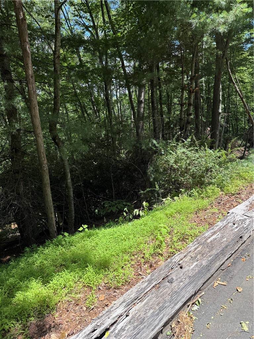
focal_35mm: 24
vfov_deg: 71.6
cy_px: 170
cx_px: 127
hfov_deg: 56.8
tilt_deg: -11.9
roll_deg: -0.5
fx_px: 235
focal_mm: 6.76
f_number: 1.78
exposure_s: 1/1314
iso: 80
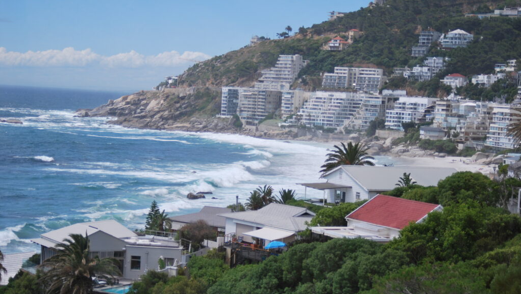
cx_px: 261
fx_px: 1133
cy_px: 150
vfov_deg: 14.8
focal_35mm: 82
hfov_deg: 25.9
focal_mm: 52
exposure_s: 1/1000
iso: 100
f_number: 4.5
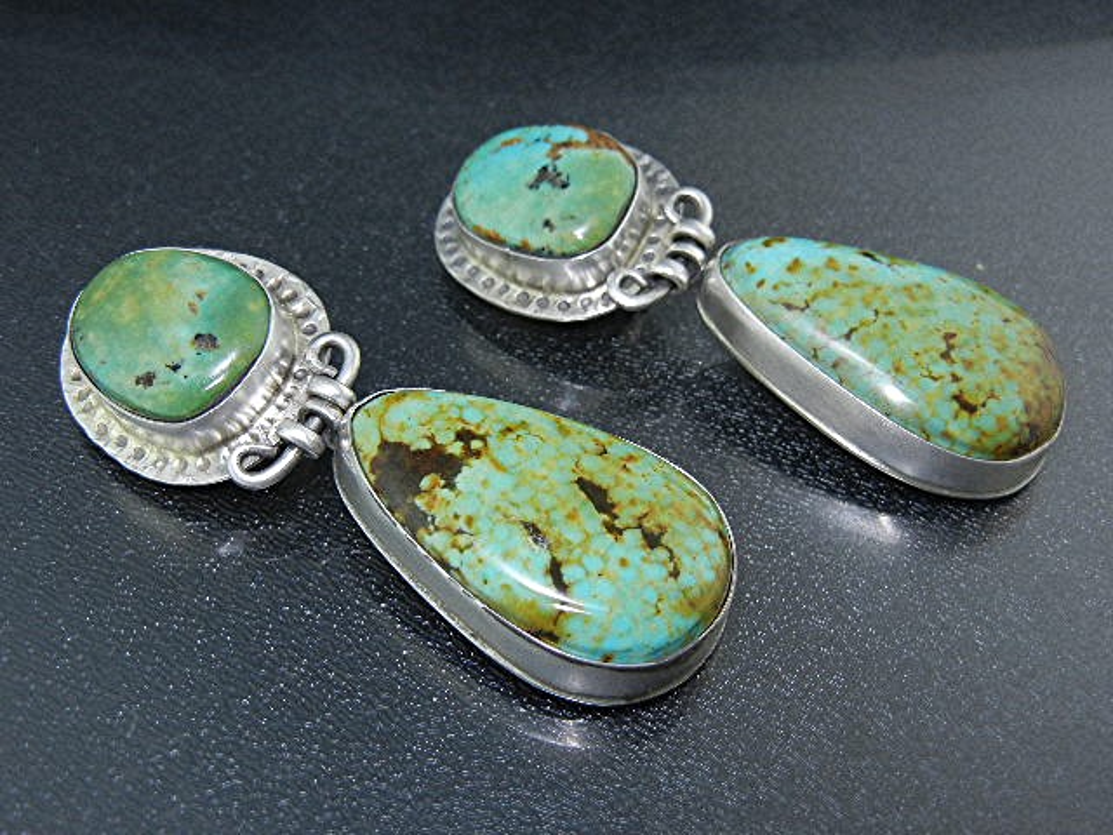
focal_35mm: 45
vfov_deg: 32.2
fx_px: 1447
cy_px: 418
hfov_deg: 42.1
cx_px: 556
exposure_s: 1/30
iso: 200
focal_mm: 8.1
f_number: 3.8
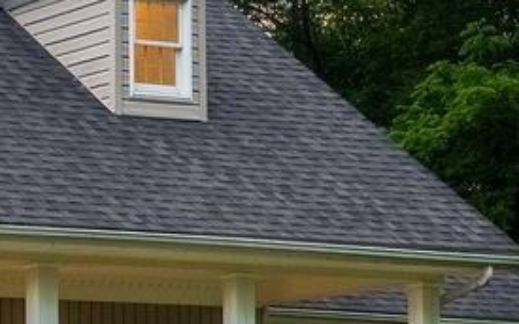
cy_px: 382
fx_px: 2547
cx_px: -410
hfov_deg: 10.9
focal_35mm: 180
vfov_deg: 7.2
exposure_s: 1/640
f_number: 9
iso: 640
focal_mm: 30
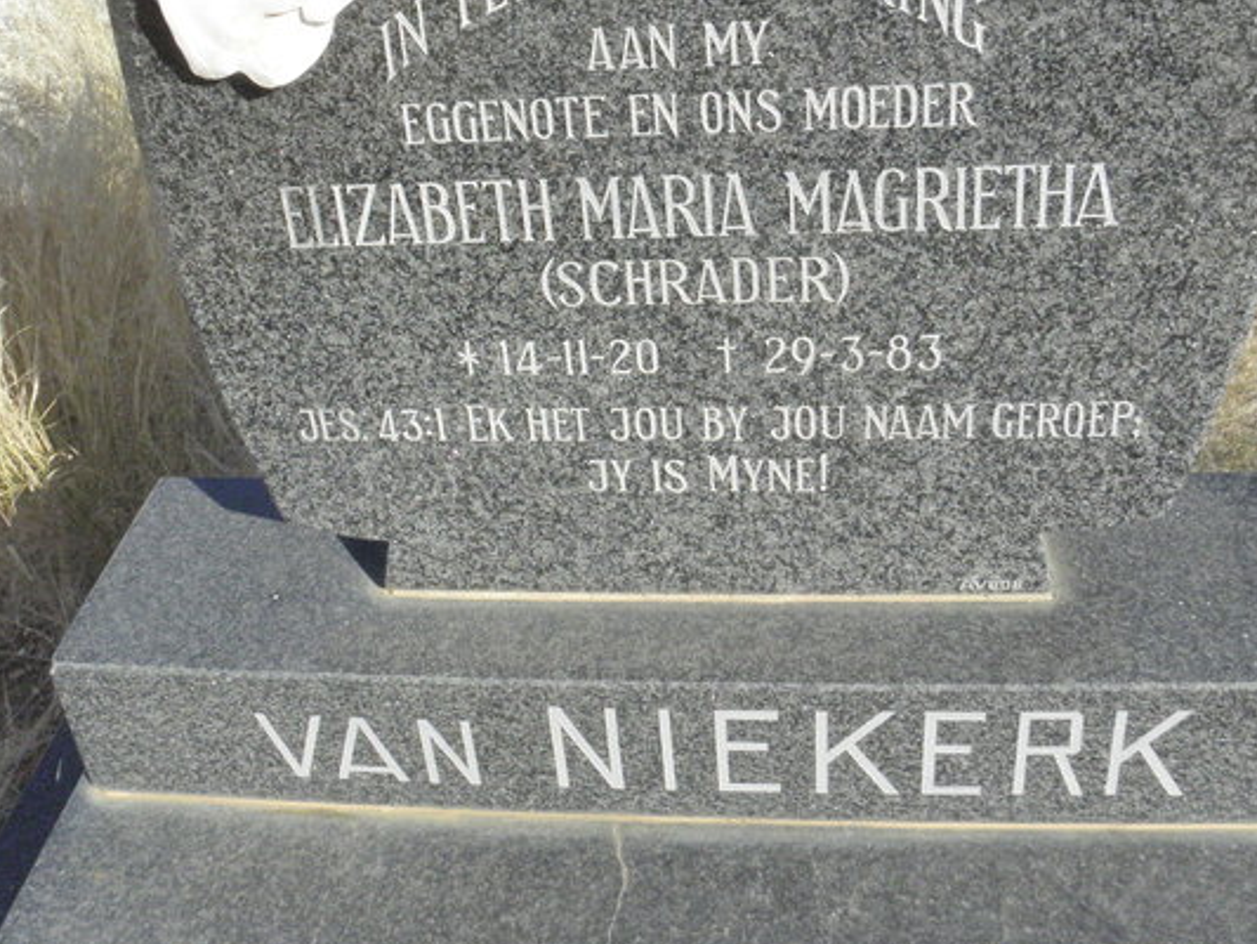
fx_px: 1417
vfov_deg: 36.2
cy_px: 271
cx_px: 547
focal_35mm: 39
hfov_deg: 47.7
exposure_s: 1/800
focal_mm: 4.6
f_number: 6.3
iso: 200
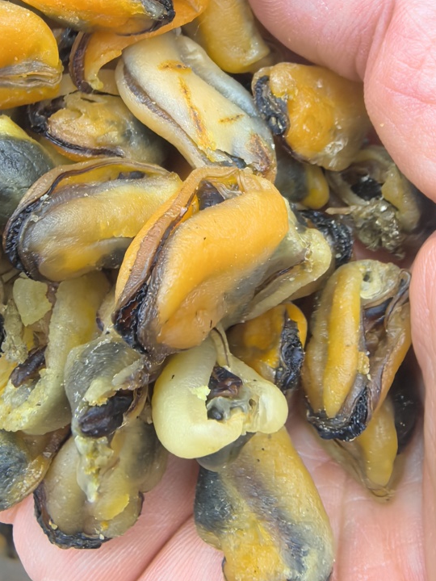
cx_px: 149
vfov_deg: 46.2
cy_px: 206
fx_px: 672
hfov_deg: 35.6
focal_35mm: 40
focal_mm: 1.95
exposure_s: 1/50
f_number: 2.2
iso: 320
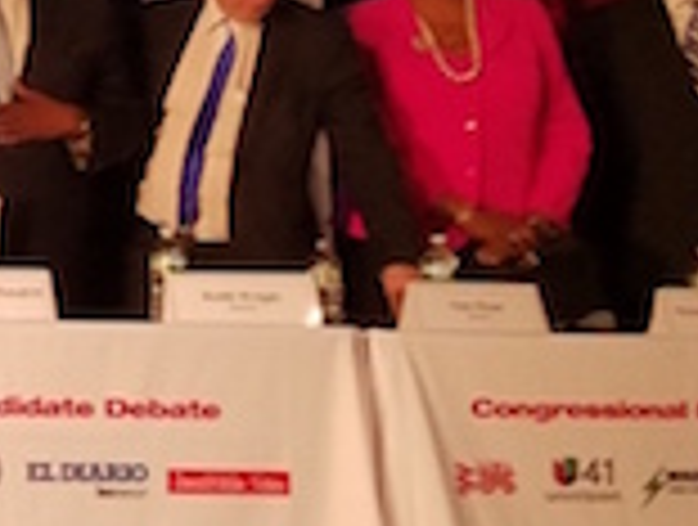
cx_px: -572
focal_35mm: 97
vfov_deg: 15.1
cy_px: 11
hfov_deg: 16.7
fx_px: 1960
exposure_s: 1/50
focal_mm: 4.2
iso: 125
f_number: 1.7
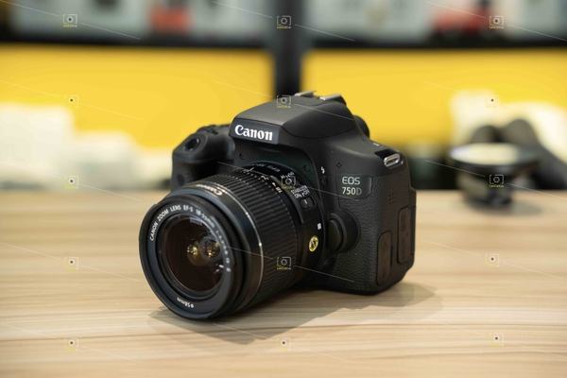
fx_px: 1102
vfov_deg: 19.5
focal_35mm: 70
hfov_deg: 28.8
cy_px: 189
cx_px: 284
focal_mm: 70
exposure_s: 1/125
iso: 800
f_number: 4.5
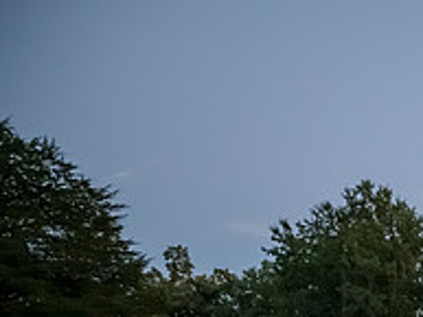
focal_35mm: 42
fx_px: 514
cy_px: 411
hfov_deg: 27.9
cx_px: 649
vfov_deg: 28.3
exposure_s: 1/60
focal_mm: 14
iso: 5000
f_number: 2.8
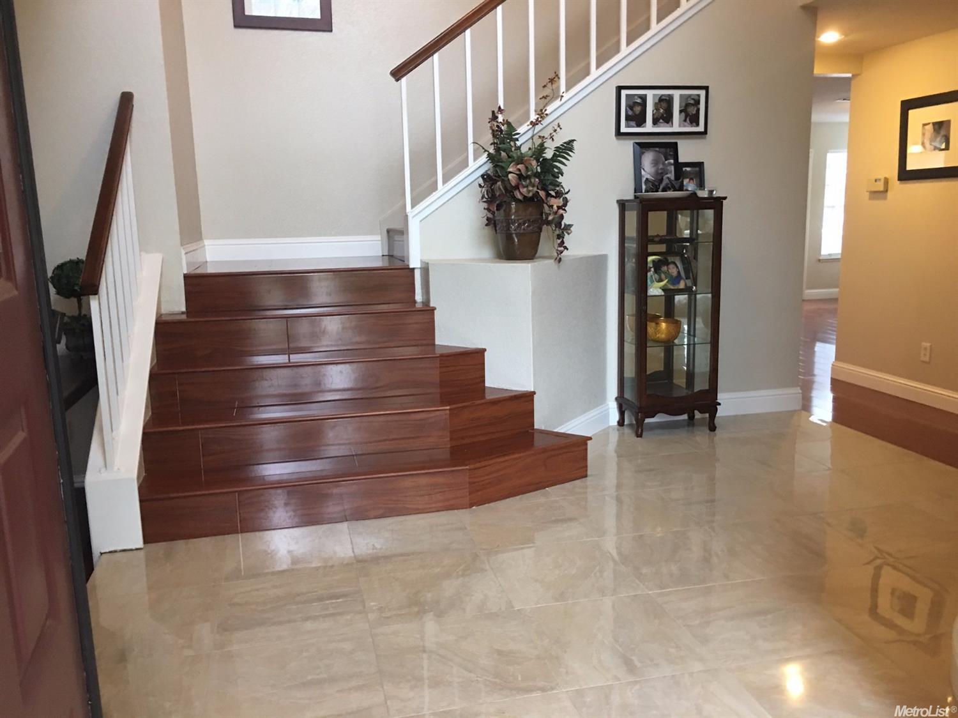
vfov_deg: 48.2
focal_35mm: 29
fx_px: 802
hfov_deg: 61.7
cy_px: 359
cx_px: 479
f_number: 2.2
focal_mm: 4.15
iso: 80
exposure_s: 1/15
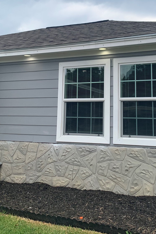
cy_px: 77
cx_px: 100
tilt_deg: +7.2
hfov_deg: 27.4
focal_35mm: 49
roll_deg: -1.1
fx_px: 319
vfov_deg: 39.8
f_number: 1.8
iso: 25
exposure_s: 1/573
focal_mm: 4.25
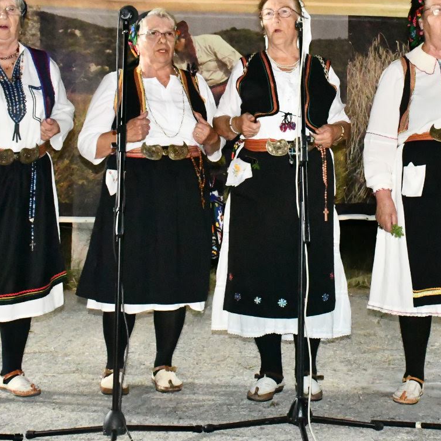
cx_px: 329
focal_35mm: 82
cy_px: 139
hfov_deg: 21.0
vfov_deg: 21.0
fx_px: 1182
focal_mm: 30
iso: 18000
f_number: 8
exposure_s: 1/60
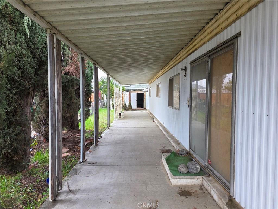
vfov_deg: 58.9
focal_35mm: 23
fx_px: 185
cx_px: 139
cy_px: 104
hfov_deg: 73.9
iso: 100
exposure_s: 1/180
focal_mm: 6.3
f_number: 1.7
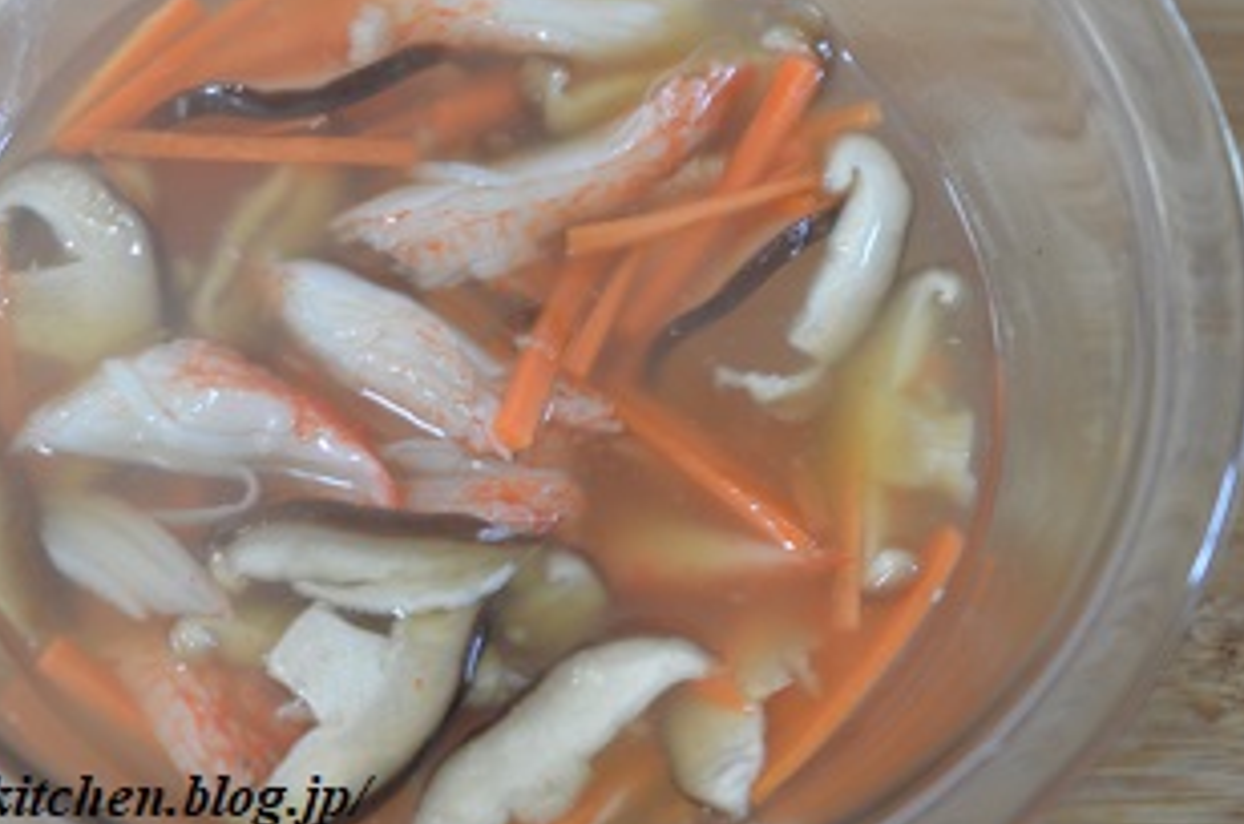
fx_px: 2690
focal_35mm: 78
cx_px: 444
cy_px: 374
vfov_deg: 17.4
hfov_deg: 25.9
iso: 100
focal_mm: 40
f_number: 3
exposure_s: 1/5
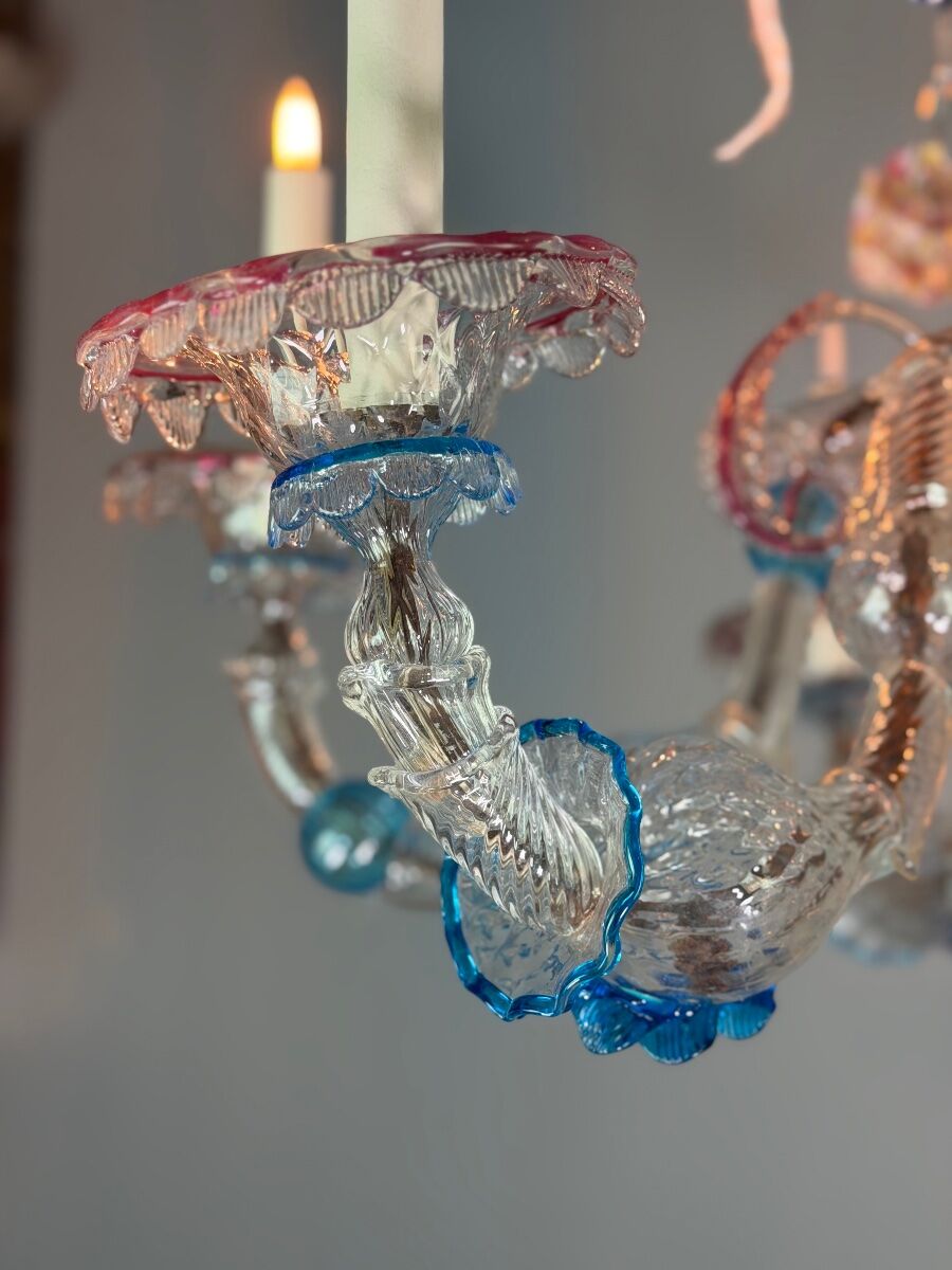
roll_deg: -1.2
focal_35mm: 48
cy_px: 635
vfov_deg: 39.7
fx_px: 1760
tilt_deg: +7.9
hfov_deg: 30.3
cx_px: 476
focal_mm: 6.76
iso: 125
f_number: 1.78
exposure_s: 1/100
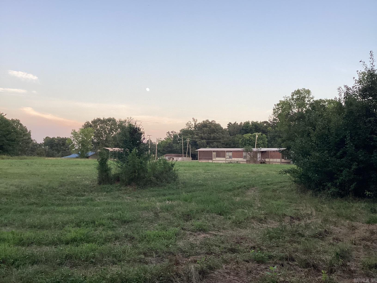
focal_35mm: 31
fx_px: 338
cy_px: 142
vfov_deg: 45.4
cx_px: 188
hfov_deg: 58.4
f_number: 2.4
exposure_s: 1/120
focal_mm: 3.3
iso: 40
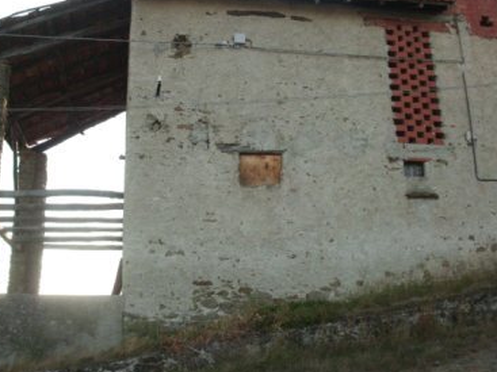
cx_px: 218
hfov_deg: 42.9
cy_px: 153
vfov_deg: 32.8
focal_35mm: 44
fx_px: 632
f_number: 2.9
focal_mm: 6.3
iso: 200
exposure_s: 1/1000
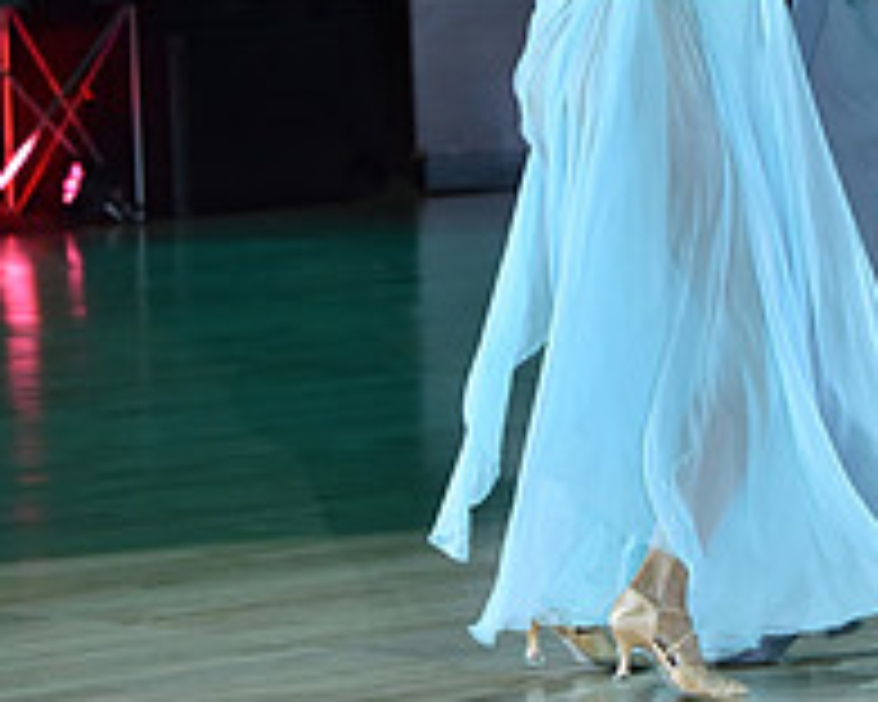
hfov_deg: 5.7
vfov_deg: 4.5
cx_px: 813
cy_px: -153
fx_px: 8835
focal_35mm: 340
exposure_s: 1/250
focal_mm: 122
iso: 1600
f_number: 4.5
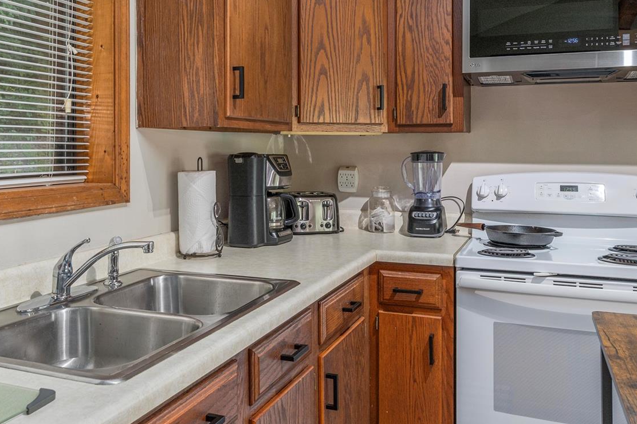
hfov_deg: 54.2
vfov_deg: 37.4
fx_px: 619
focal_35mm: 35
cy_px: 140
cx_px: 269
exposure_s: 1/60
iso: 320
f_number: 7.1
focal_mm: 19
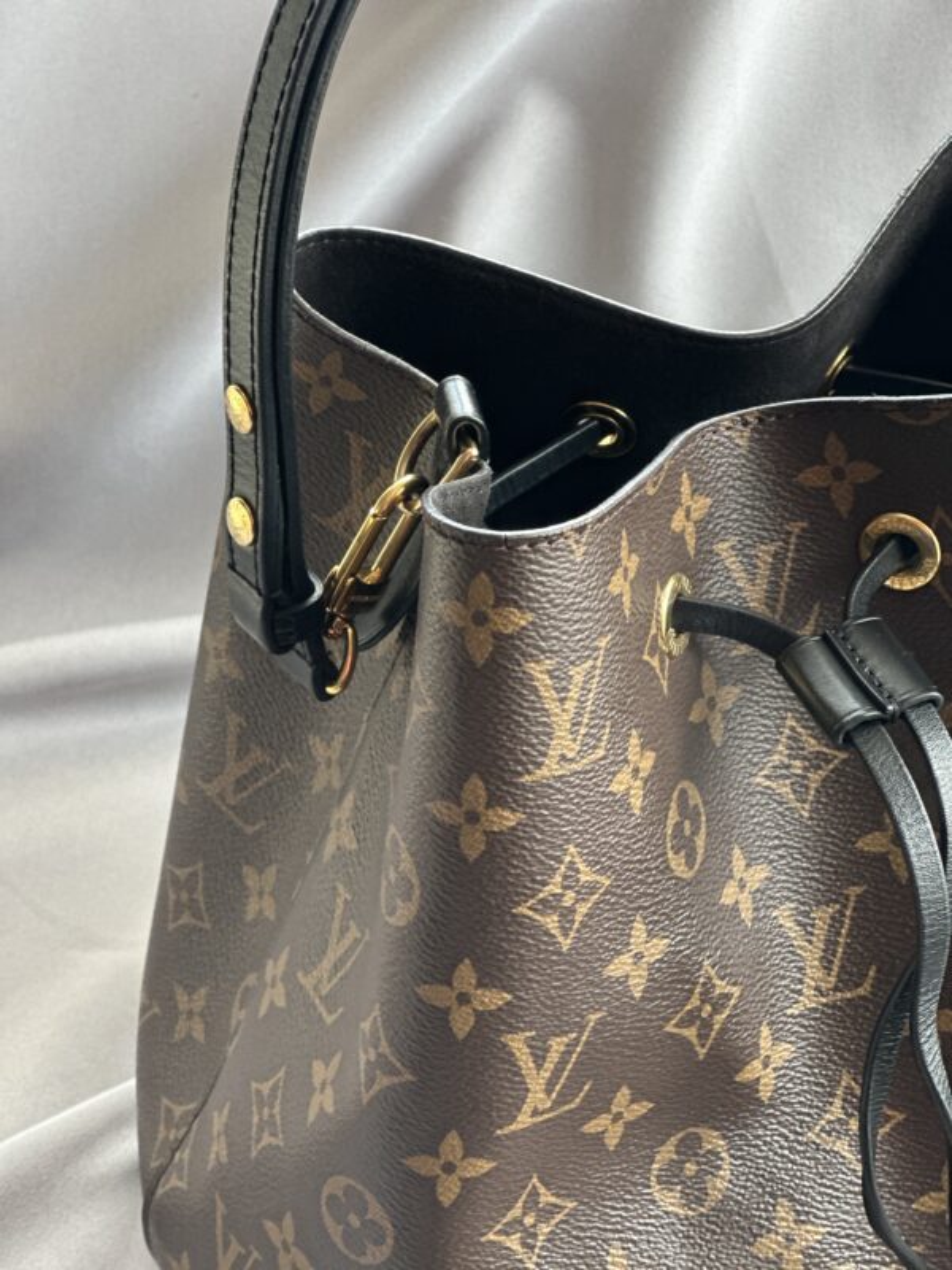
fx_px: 2824
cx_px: 476
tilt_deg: -33.8
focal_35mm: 77
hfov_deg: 19.1
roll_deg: -2.1
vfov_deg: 25.3
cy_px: 635
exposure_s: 1/110
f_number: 2.8
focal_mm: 9
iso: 250
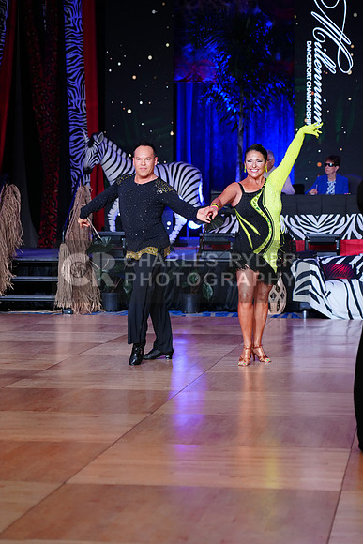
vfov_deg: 19.5
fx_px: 1587
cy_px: 272
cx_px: 182
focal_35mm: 105
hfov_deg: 13.0
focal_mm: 105
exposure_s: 1/320
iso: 3200
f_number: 4
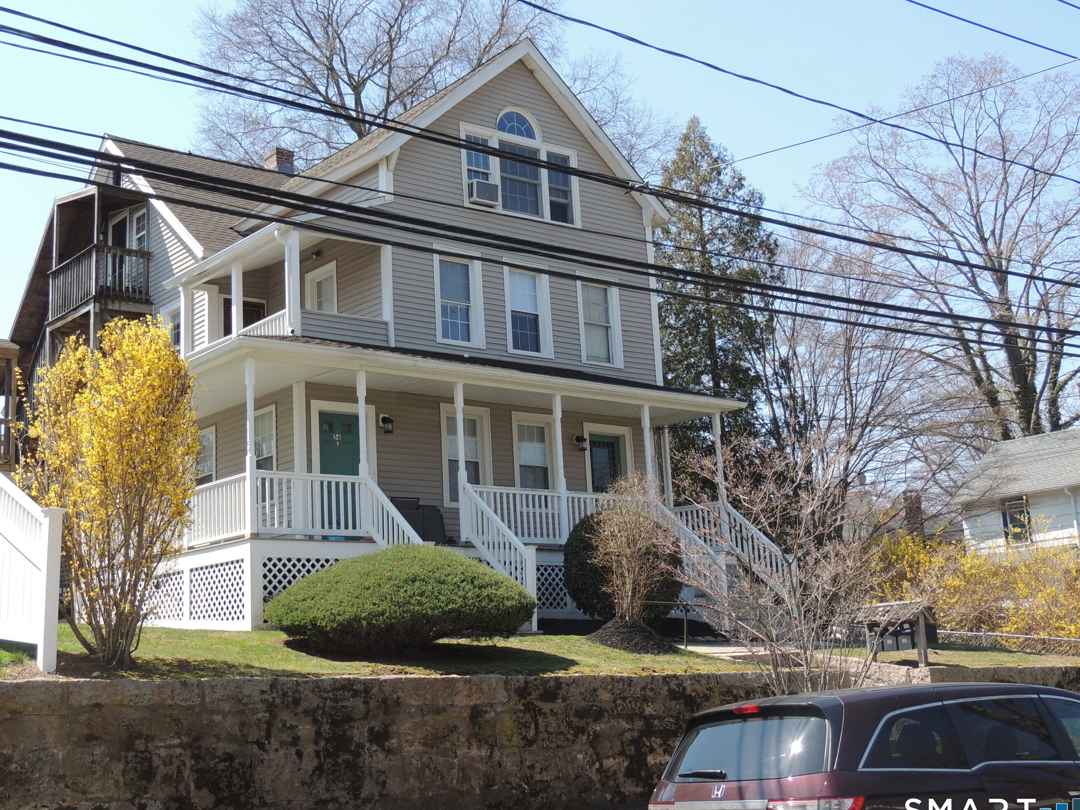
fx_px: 1467
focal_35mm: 47
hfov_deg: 40.3
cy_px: 356
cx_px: 459
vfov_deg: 30.9
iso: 100
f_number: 3.3
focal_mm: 7.1
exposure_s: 1/500
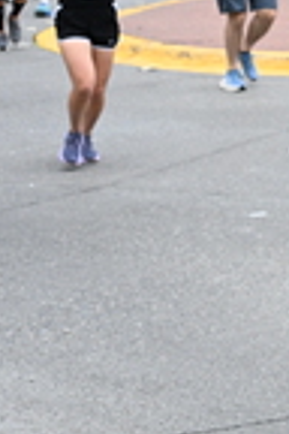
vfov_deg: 12.5
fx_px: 1939
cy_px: -41
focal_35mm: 161
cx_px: 614
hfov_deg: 8.1
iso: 1600
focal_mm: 42
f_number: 4
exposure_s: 1/1000
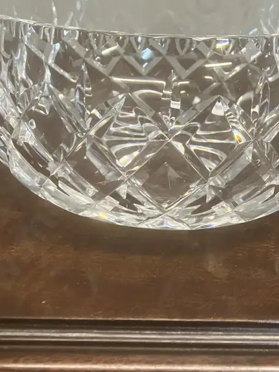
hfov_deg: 28.0
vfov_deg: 35.6
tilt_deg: -12.0
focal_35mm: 52
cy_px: 74
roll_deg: -1.4
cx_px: 154
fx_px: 558
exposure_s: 1/50
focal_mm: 3.99
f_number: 1.8
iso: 250
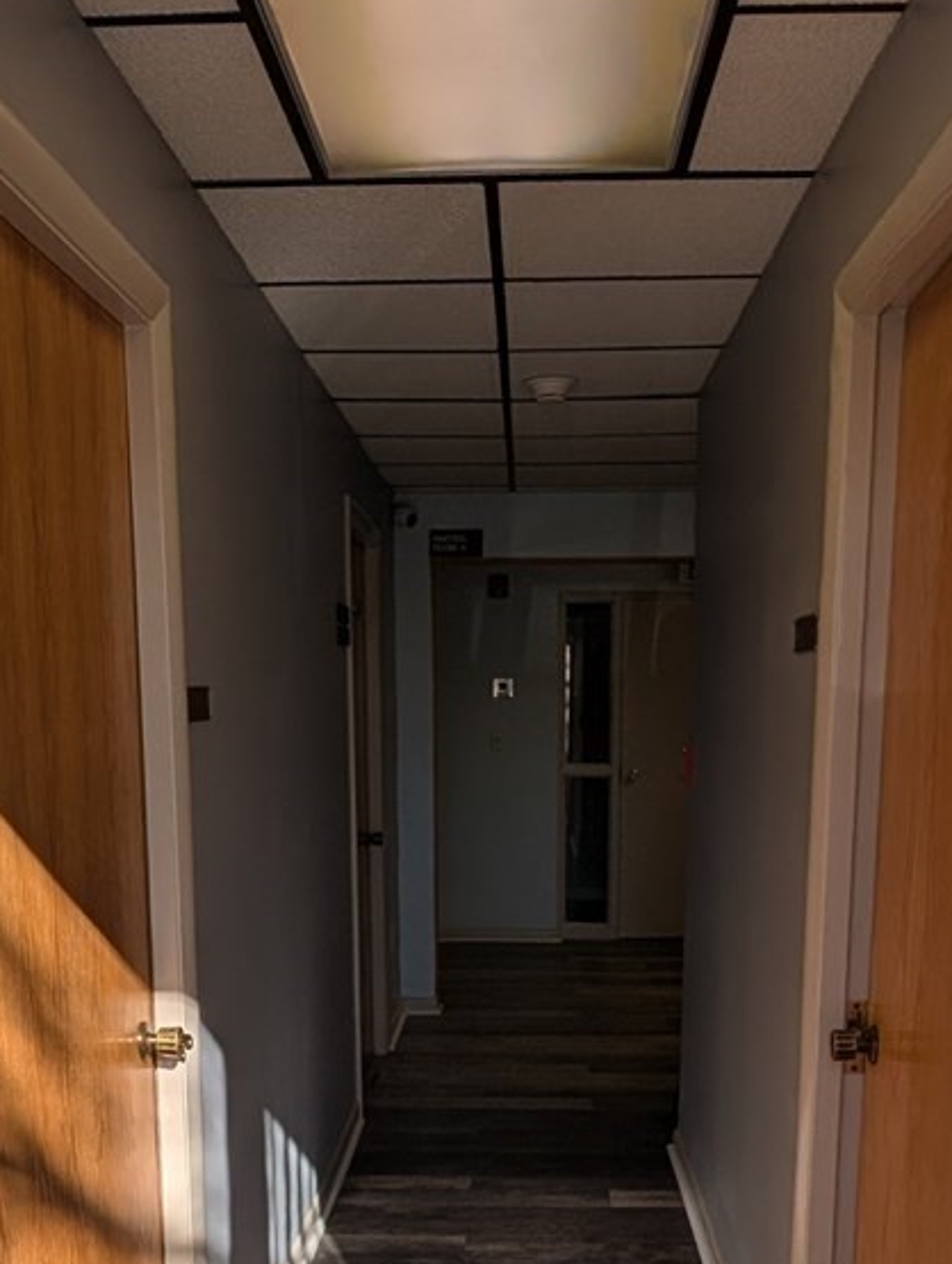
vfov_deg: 48.7
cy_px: 988
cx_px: 470
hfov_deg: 39.8
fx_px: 1317
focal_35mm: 36
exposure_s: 1/1466
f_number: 2.2
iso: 43
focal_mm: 1.95
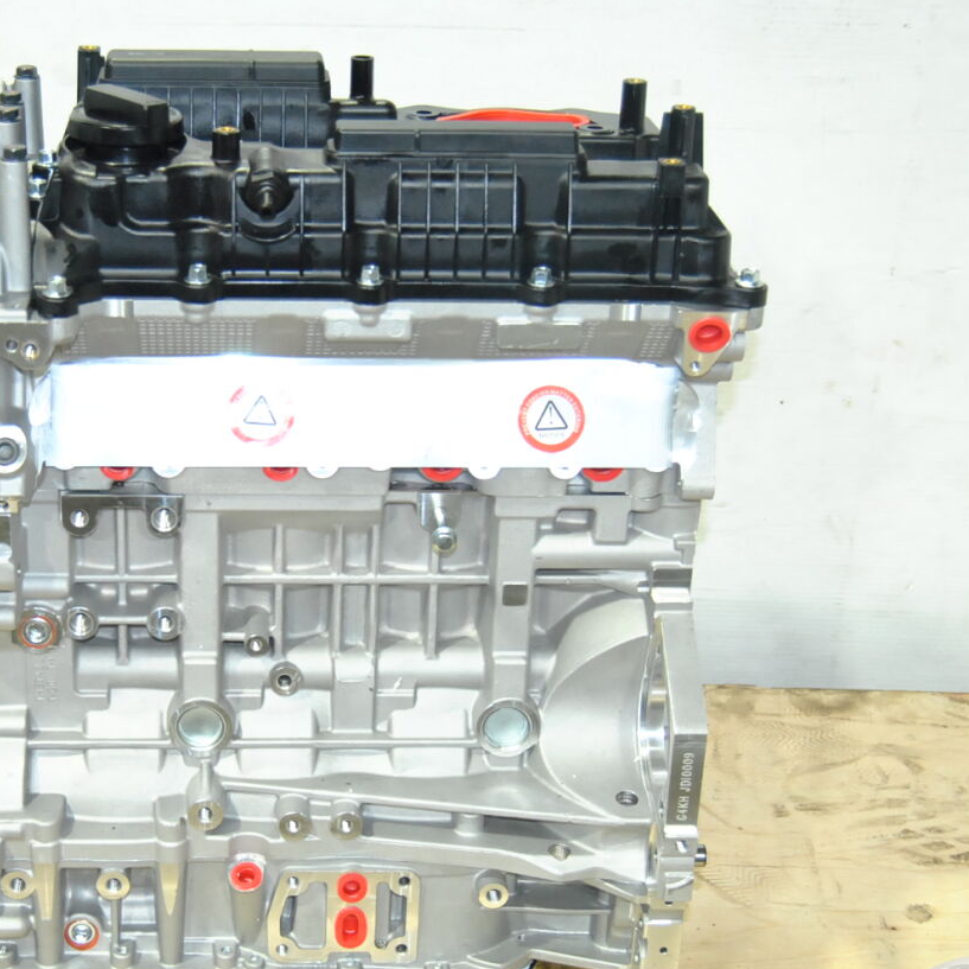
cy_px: 565
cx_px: 280
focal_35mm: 65
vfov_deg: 26.5
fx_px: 2059
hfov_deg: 26.3
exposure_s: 1/100
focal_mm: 26
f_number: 5
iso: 800
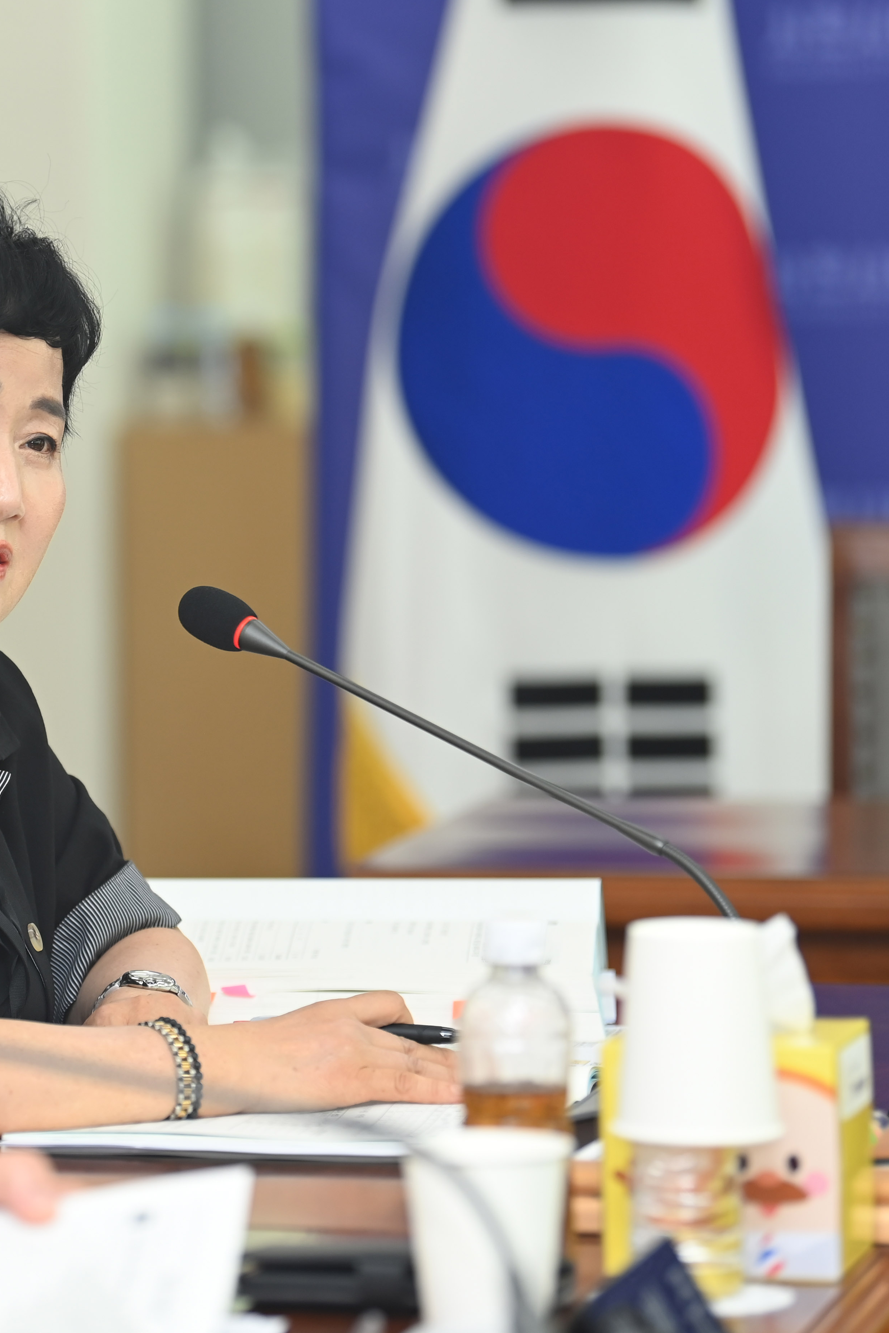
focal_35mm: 203
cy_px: 667
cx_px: 94
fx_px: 7518
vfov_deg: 10.1
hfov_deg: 6.8
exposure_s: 1/250
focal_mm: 135
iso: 400
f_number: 2.8
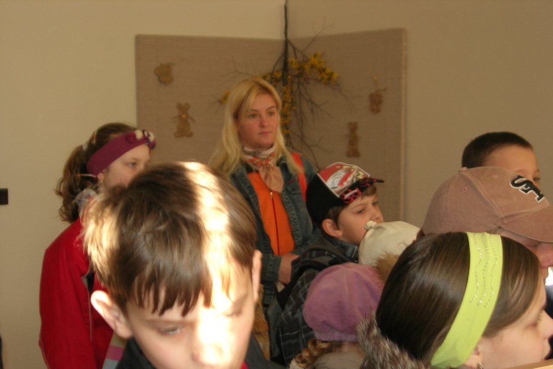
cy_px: 210
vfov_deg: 17.9
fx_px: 1167
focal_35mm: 76
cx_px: 280
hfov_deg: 26.7
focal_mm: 14.9
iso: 64
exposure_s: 1/30
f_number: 3.7
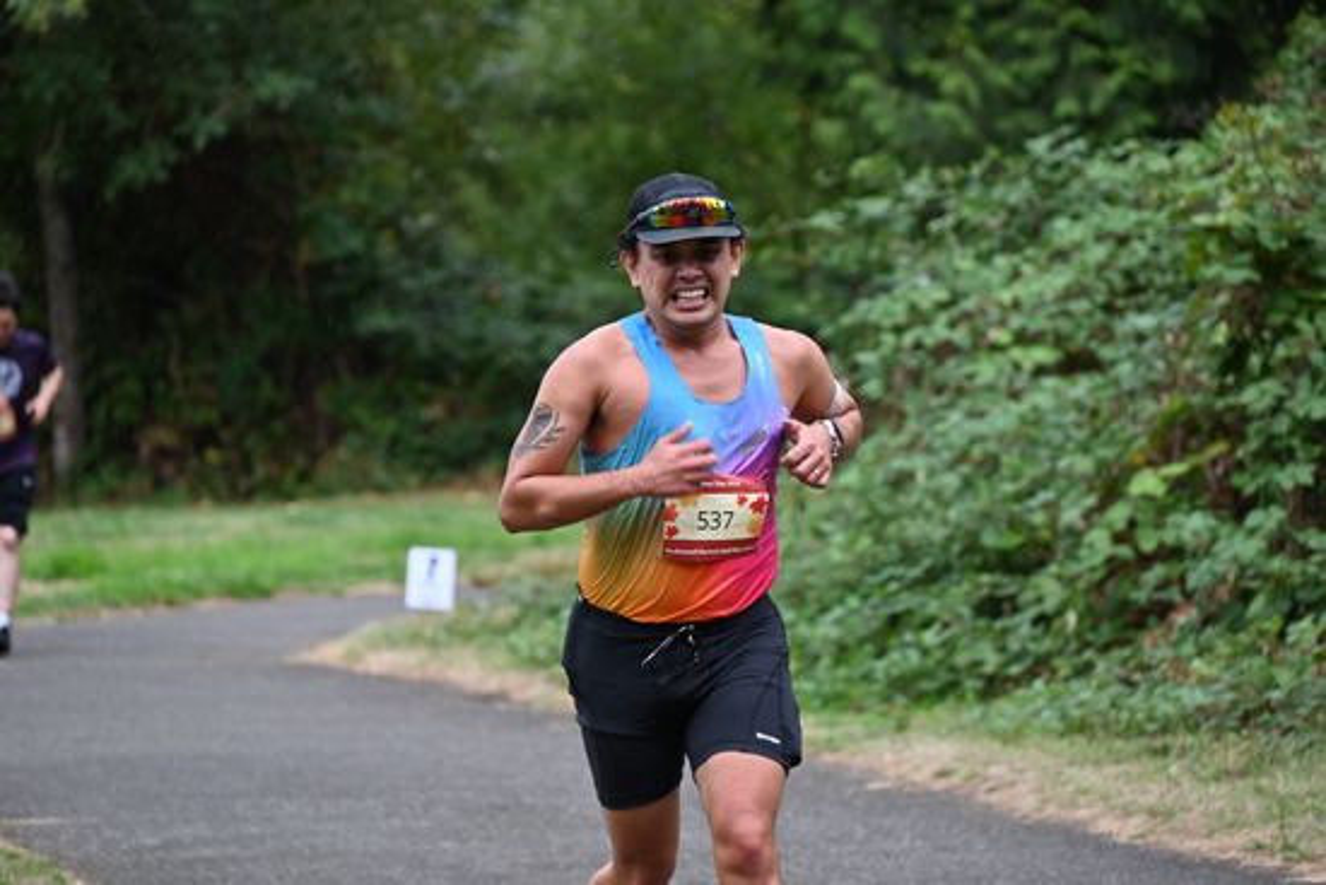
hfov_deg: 10.3
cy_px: 442
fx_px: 7368
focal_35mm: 200
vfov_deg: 6.9
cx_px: 663
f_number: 6.3
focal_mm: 200
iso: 560
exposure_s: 1/250
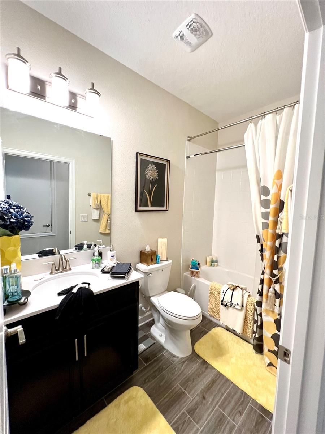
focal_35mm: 13
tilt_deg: -4.5
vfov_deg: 106.2
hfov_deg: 89.9
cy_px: 217
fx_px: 163
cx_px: 162
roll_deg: -2.7
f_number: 1.8
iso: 250
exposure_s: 1/120
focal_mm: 1.57
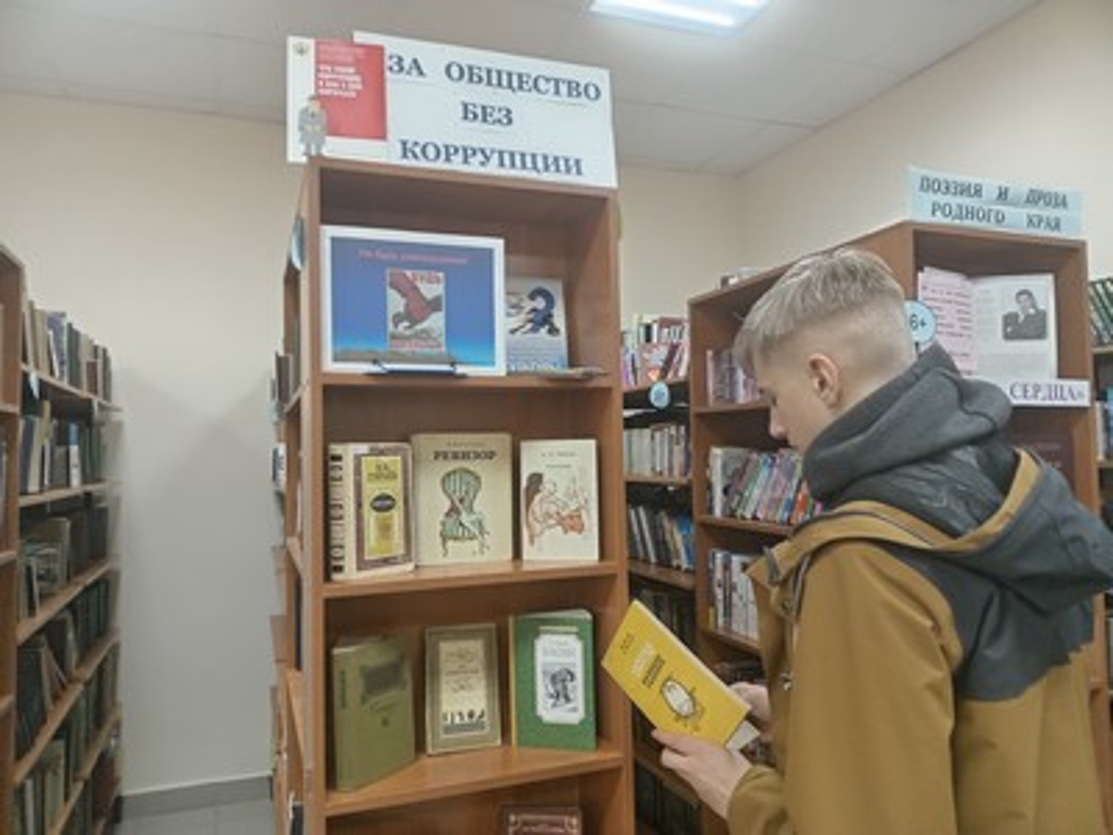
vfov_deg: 54.9
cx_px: 556
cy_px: 418
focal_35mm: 25
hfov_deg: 69.4
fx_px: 804
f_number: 1.8
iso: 399
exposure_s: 1/25
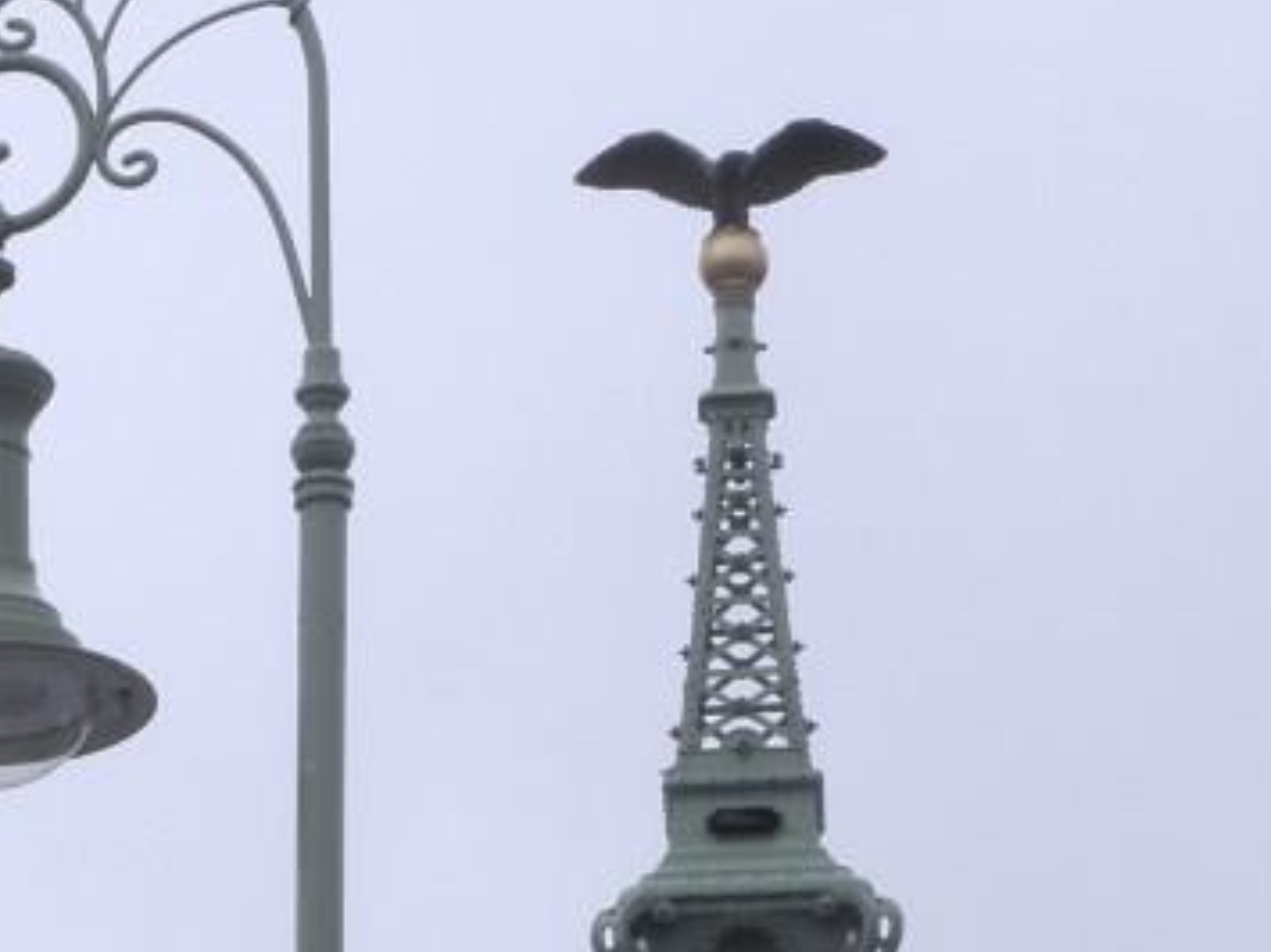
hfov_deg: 8.7
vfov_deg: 6.6
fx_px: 8148
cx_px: -544
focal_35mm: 222
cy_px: 1185
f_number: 5.6
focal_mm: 13.82
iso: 64
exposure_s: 1/250
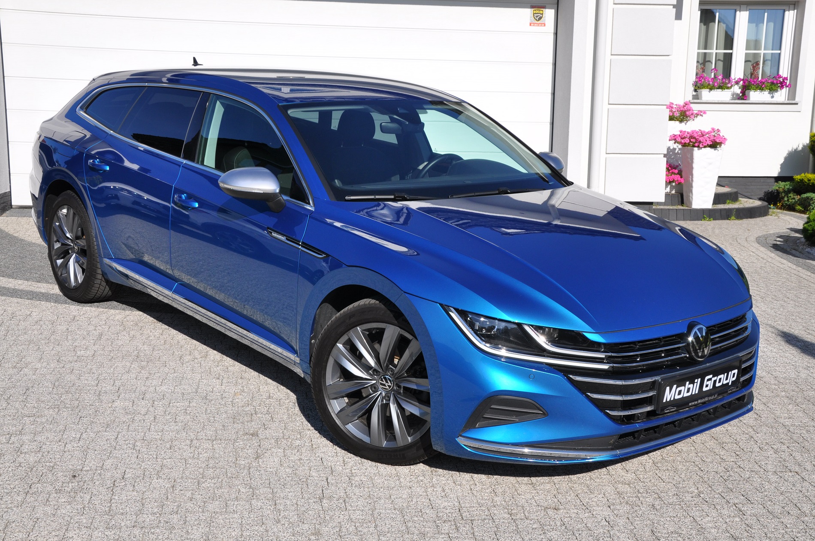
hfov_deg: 43.7
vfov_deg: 29.8
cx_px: 408
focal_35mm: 45
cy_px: 270
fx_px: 1017
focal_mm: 30
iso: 250
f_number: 11
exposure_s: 1/500
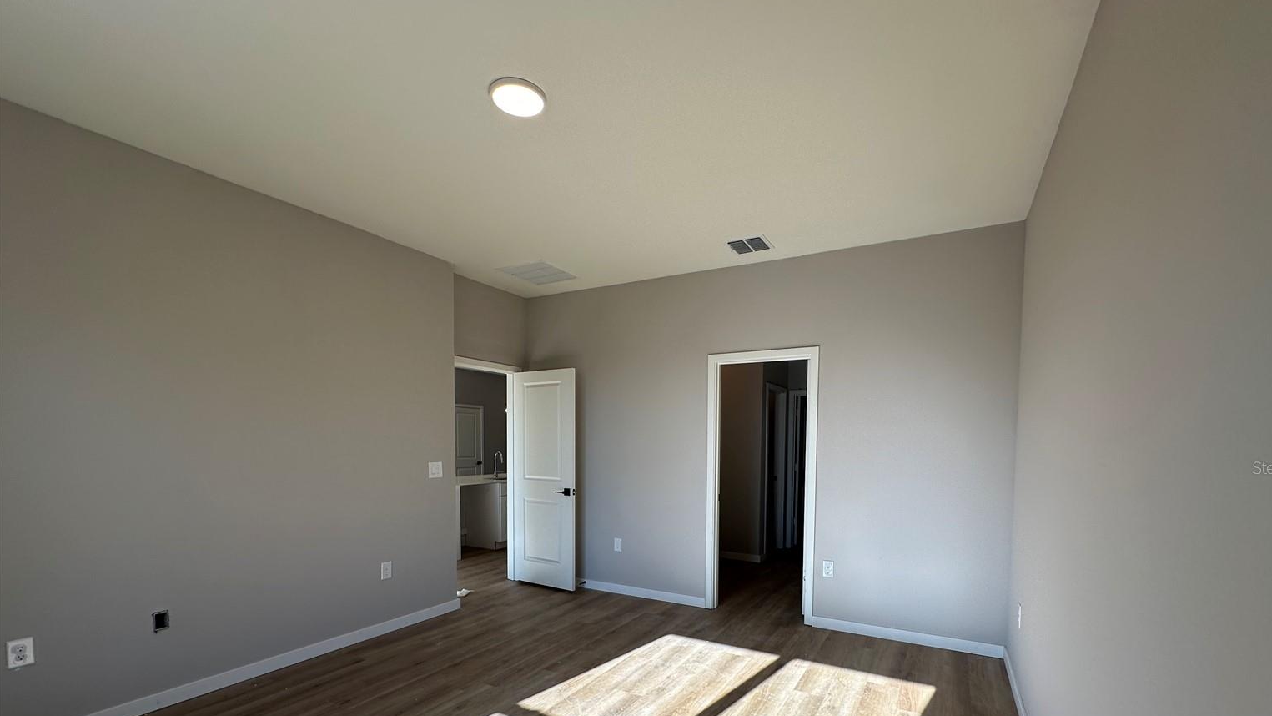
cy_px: 467
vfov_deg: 65.6
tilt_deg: -2.1
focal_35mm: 16
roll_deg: -0.5
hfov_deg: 99.3
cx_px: 664
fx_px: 540
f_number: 2.2
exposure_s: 1/213
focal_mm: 2.22
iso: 40
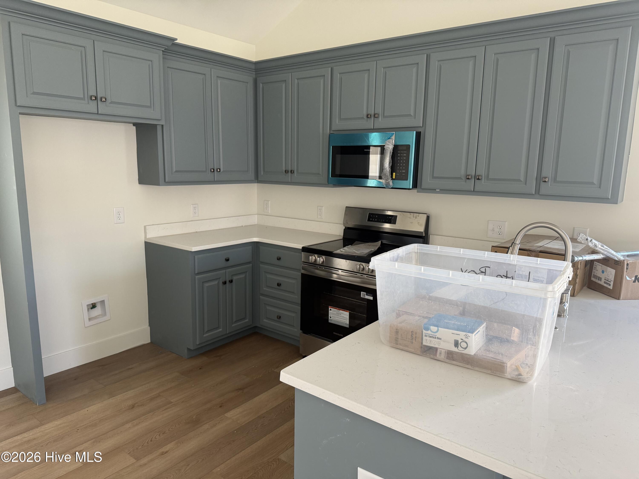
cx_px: 320
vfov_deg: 56.8
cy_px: 240
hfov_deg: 71.6
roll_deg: -0.9
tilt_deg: -9.5
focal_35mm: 24
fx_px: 443
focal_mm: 6.76
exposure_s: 1/121
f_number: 1.78
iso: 160
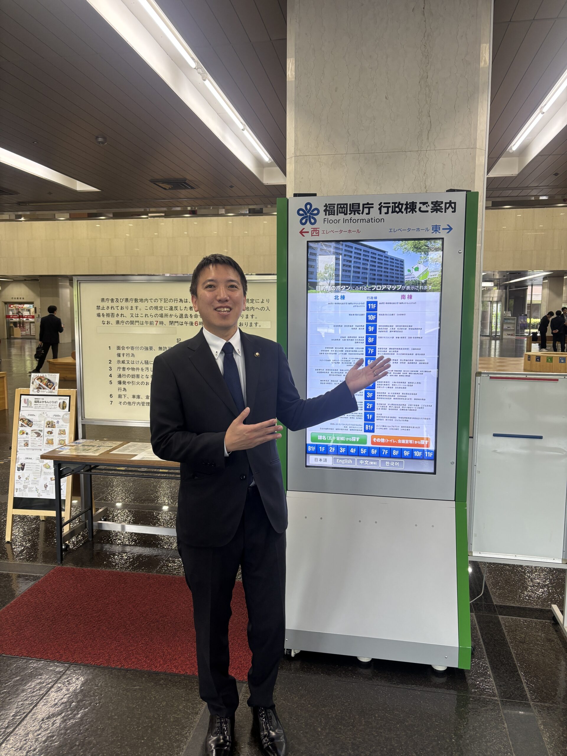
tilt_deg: -7.0
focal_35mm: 26
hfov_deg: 53.1
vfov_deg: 67.3
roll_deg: -0.9
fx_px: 568
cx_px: 284
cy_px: 378
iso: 80
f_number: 1.6
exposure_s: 1/60
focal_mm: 5.96
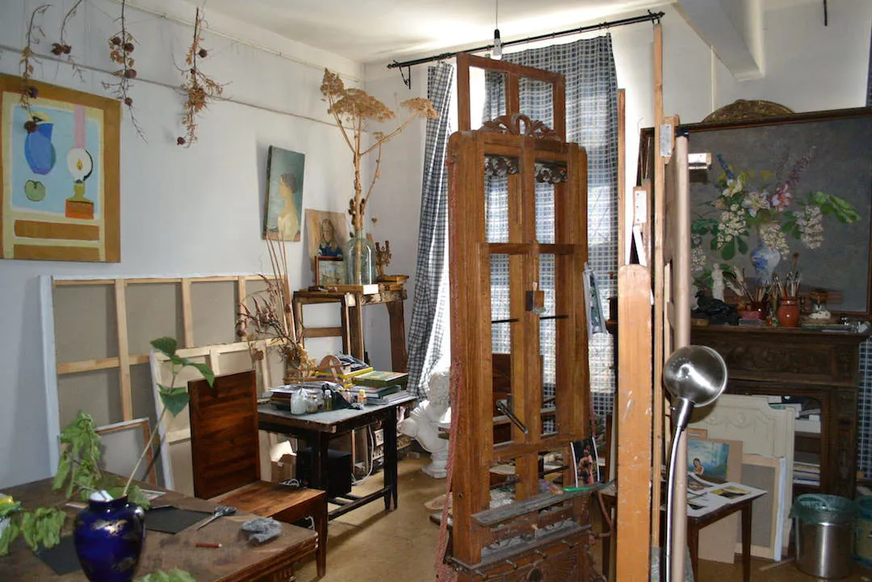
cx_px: 436
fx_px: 654
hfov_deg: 67.4
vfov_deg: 47.9
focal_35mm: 27
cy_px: 291
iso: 2500
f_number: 3.5
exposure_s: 1/60
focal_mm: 18
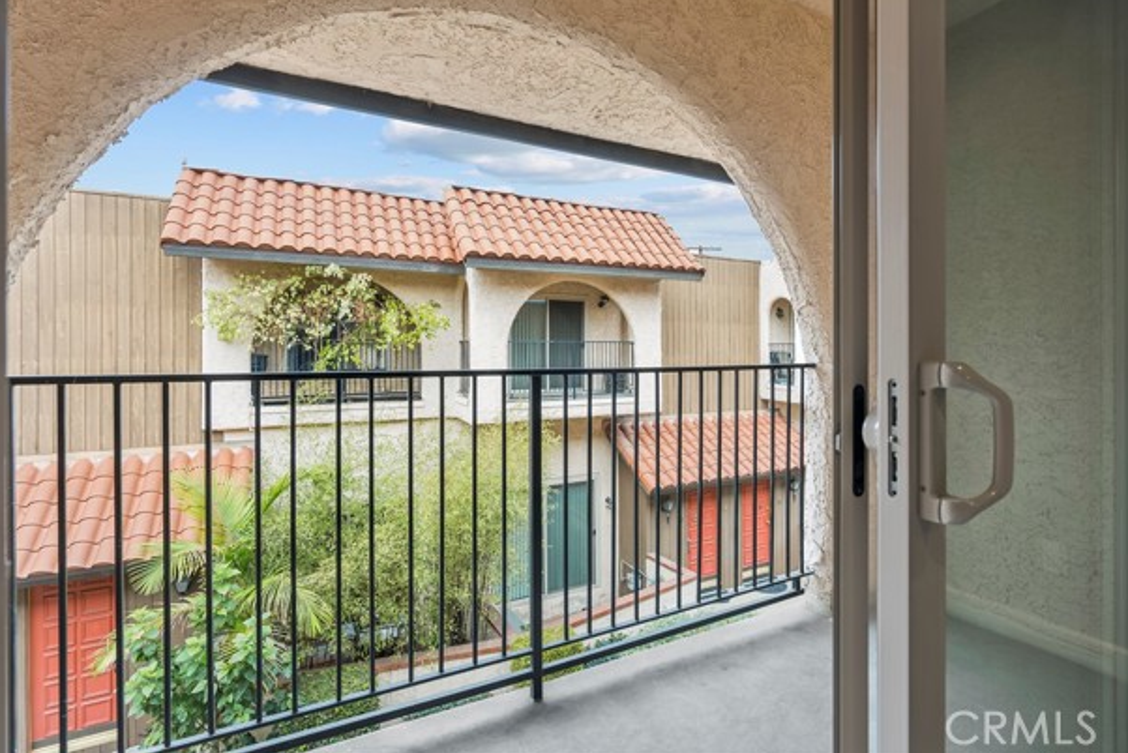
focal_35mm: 17
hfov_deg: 93.2
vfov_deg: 70.4
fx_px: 533
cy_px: 355
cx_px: 577
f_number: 6.3
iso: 250
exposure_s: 1/15
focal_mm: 16
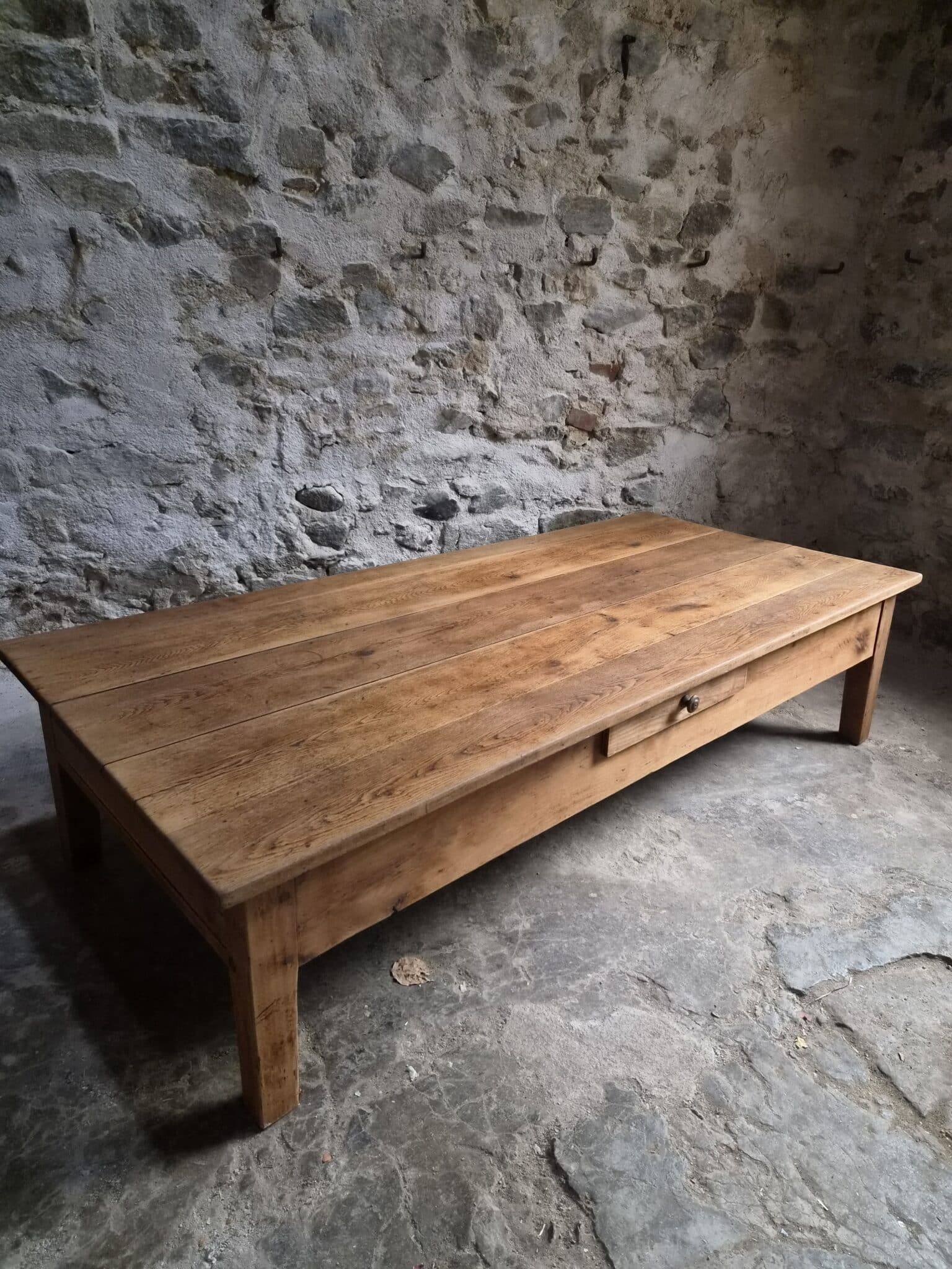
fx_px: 843
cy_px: 634
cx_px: 476
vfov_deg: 73.9
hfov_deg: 58.9
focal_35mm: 23
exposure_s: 1/100
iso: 1600
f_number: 1.8
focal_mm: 5.4
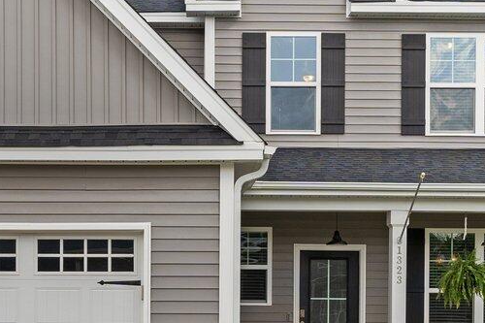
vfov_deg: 15.7
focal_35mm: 86
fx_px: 1158
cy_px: 287
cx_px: 180
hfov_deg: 23.6
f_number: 5.6
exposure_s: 1/500
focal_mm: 21
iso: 125
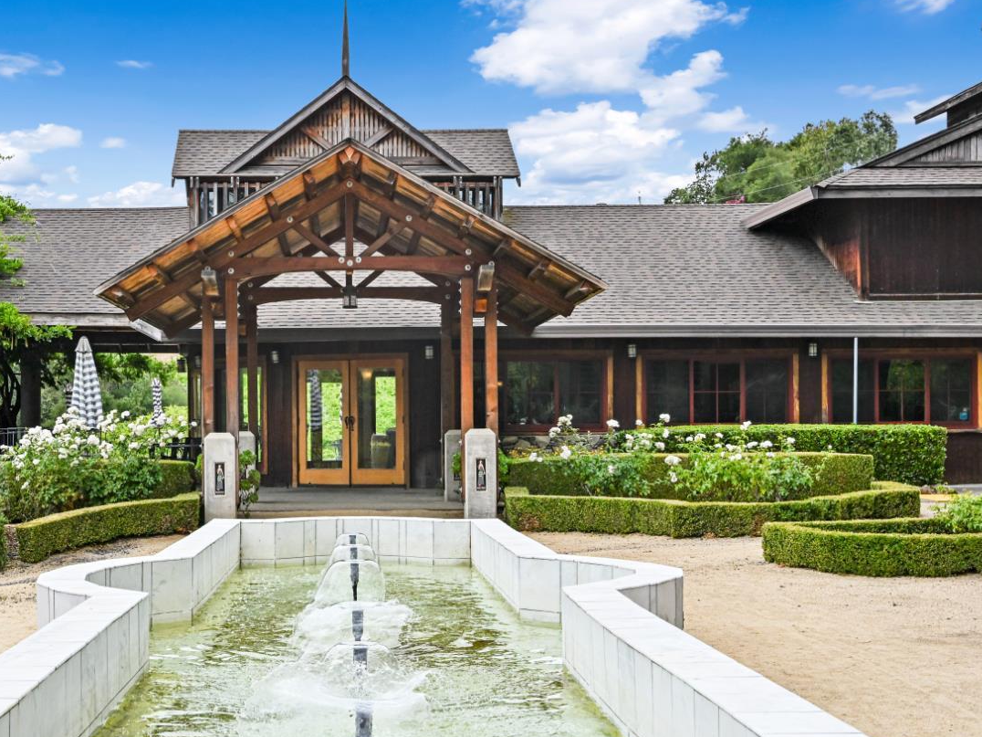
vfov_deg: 24.8
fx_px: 1674
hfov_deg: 32.5
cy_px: 429
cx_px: 360
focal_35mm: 59
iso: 1600
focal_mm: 44
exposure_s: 1/1000
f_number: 13
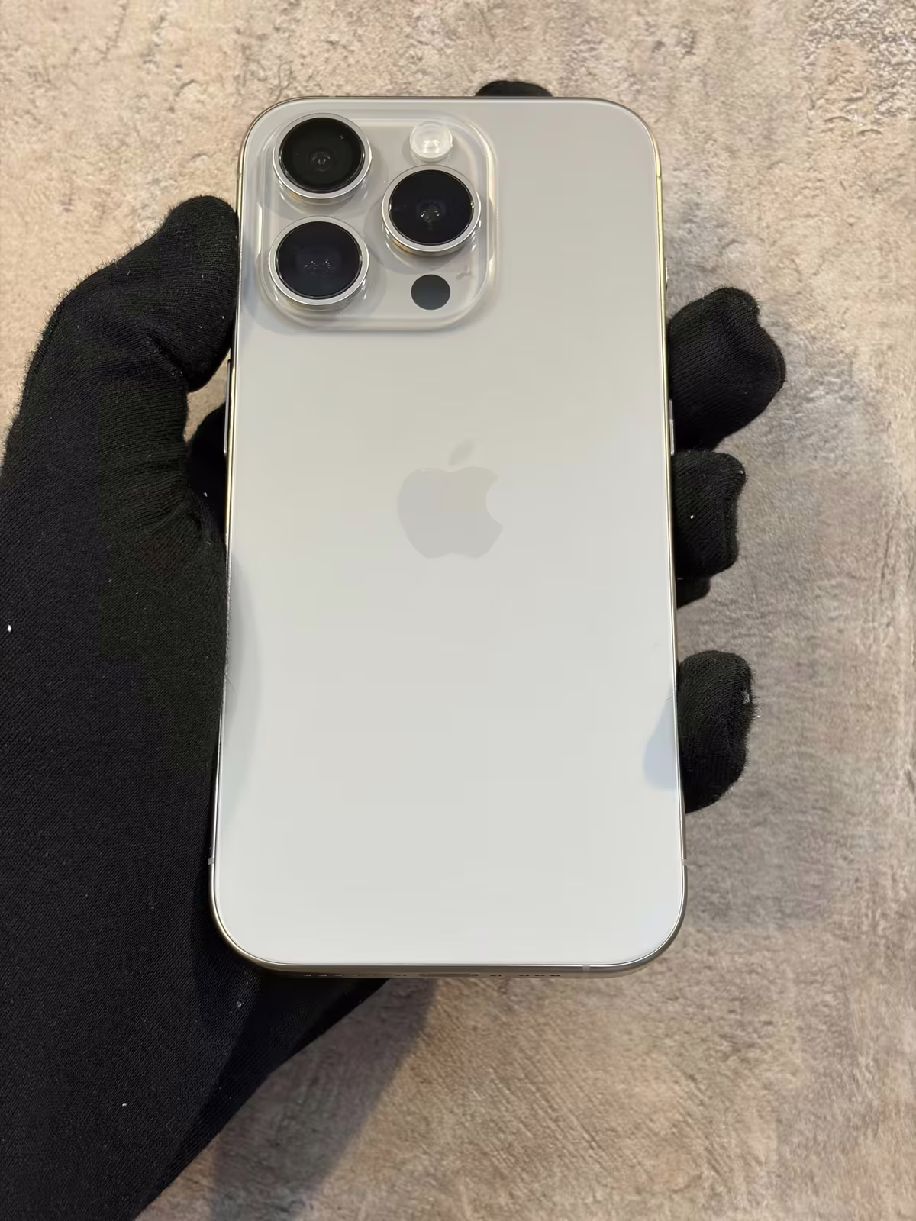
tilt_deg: +3.6
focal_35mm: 52
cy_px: 610
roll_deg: -1.9
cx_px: 458
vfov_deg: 36.8
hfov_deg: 28.0
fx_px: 1835
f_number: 1.6
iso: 80
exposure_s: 1/50
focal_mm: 5.96
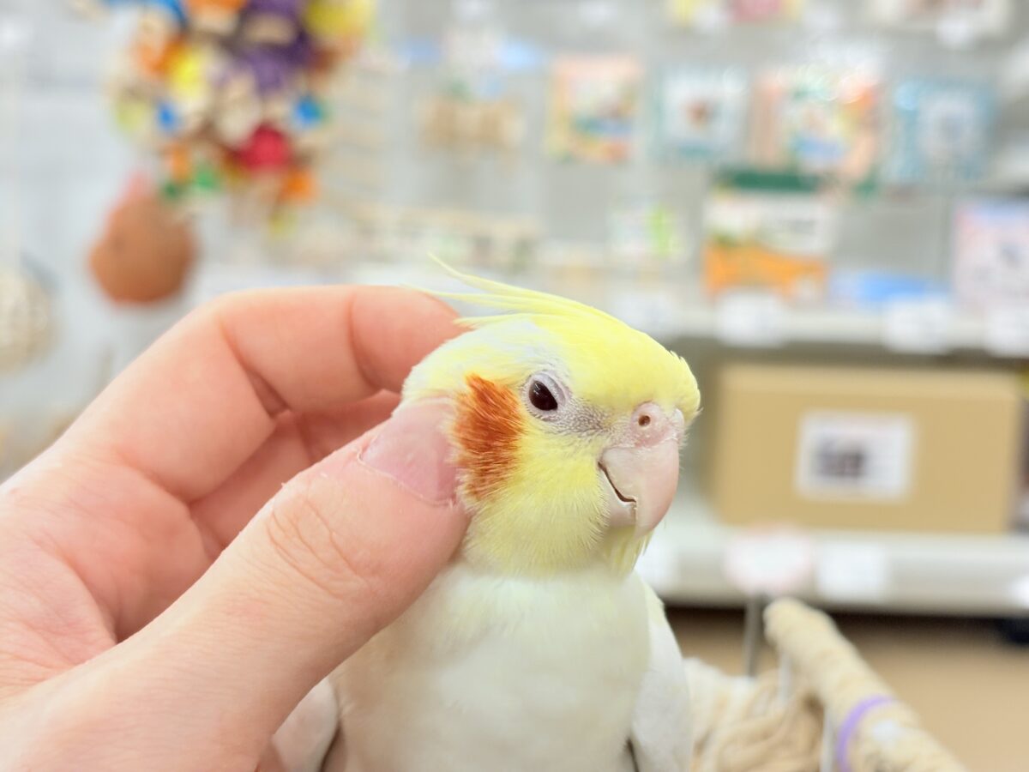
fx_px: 1546
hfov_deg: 36.8
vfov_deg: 28.0
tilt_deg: -9.8
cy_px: 386
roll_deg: -2.0
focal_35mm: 52
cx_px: 514
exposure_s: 1/50
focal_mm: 5.96
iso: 50
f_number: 1.6
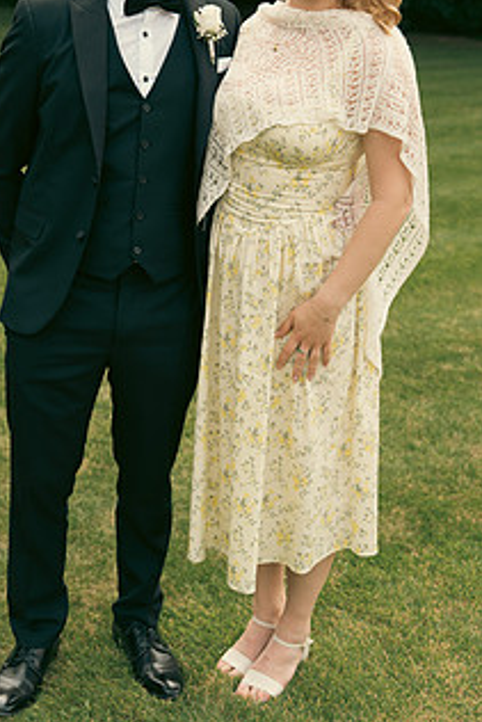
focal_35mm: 64
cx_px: 142
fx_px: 1284
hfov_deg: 21.1
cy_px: 258
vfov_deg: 31.2
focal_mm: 45
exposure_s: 1/320
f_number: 3.5
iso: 125
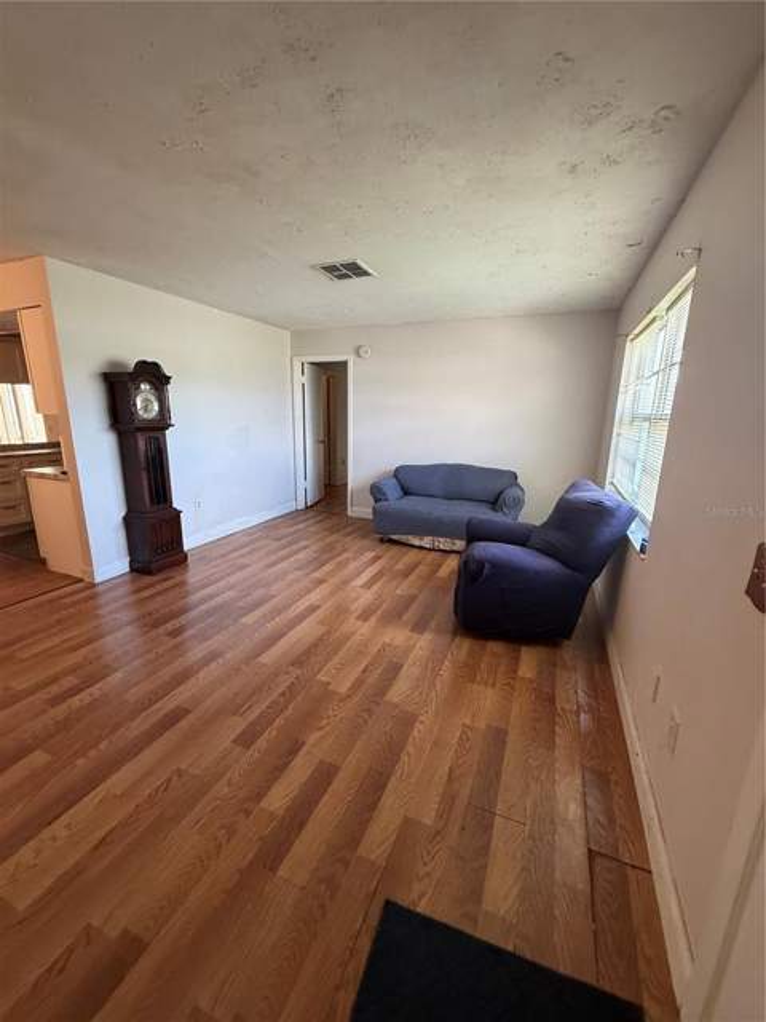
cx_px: 383
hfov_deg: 85.7
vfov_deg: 102.1
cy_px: 511
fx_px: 413
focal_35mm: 14
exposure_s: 1/60
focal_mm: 2.22
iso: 250
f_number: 2.2
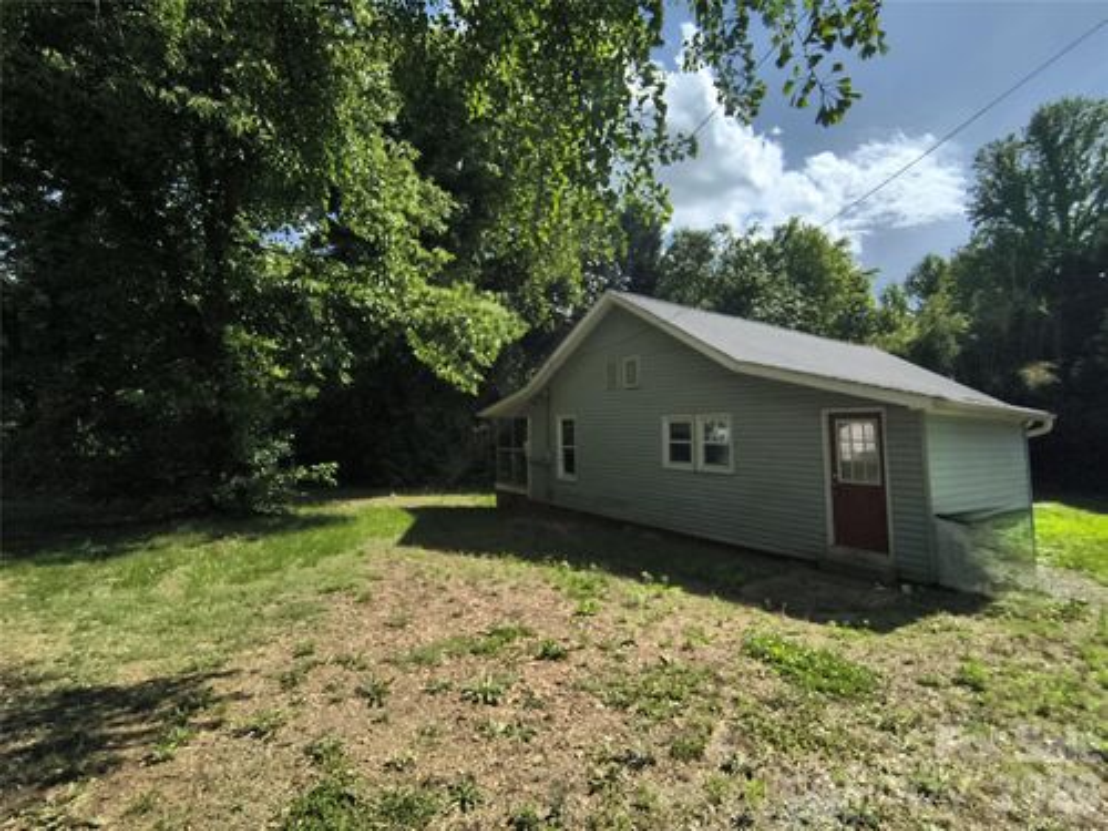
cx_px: 554
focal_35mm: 12
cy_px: 416
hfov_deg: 110.5
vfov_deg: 94.5
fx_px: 384
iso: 101
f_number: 2.2
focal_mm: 2.13
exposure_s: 1/2106
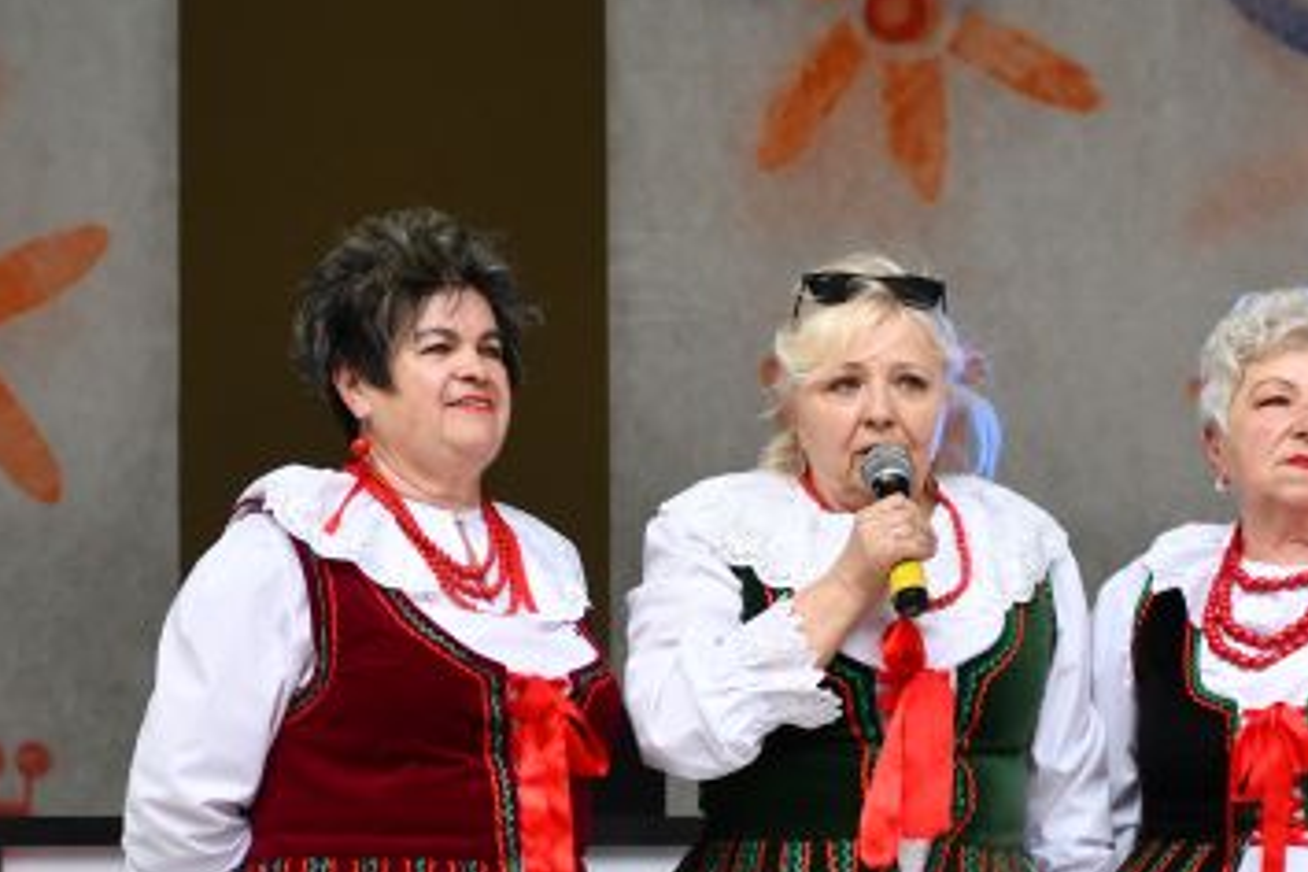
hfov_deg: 8.7
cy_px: 896
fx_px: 8610
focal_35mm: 237
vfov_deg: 5.8
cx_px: 876
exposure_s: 1/250
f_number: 5
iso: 450
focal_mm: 70
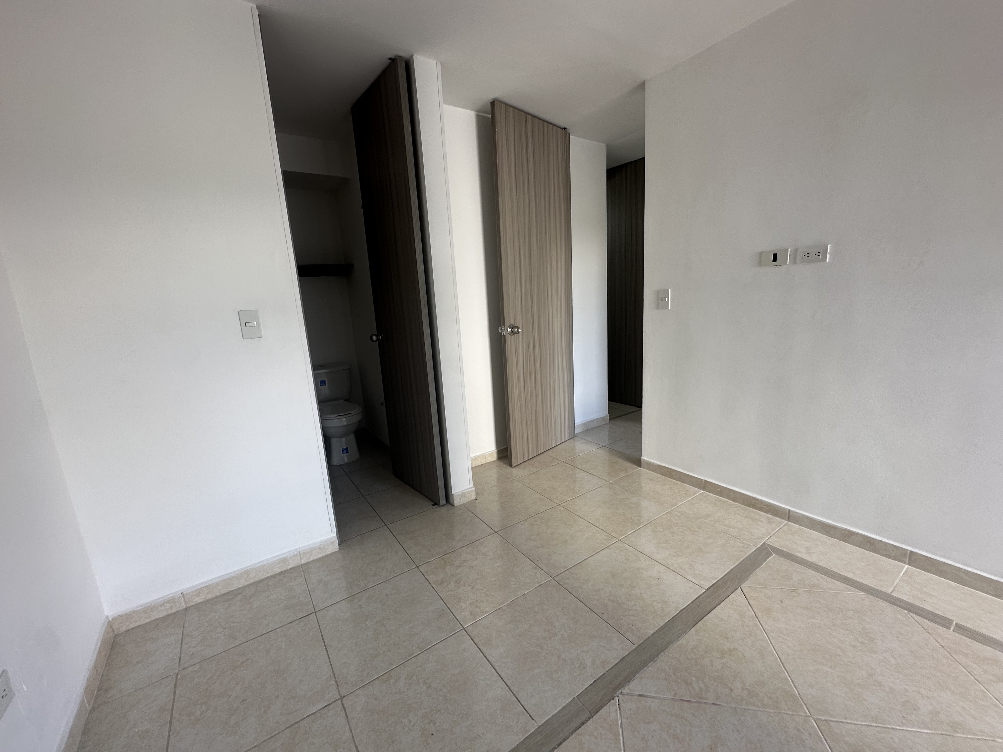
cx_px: 502
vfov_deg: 85.7
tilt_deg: -11.4
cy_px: 376
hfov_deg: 102.1
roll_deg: +3.1
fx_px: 406
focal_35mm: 14
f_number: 2.2
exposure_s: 1/99
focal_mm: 2.22
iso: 64
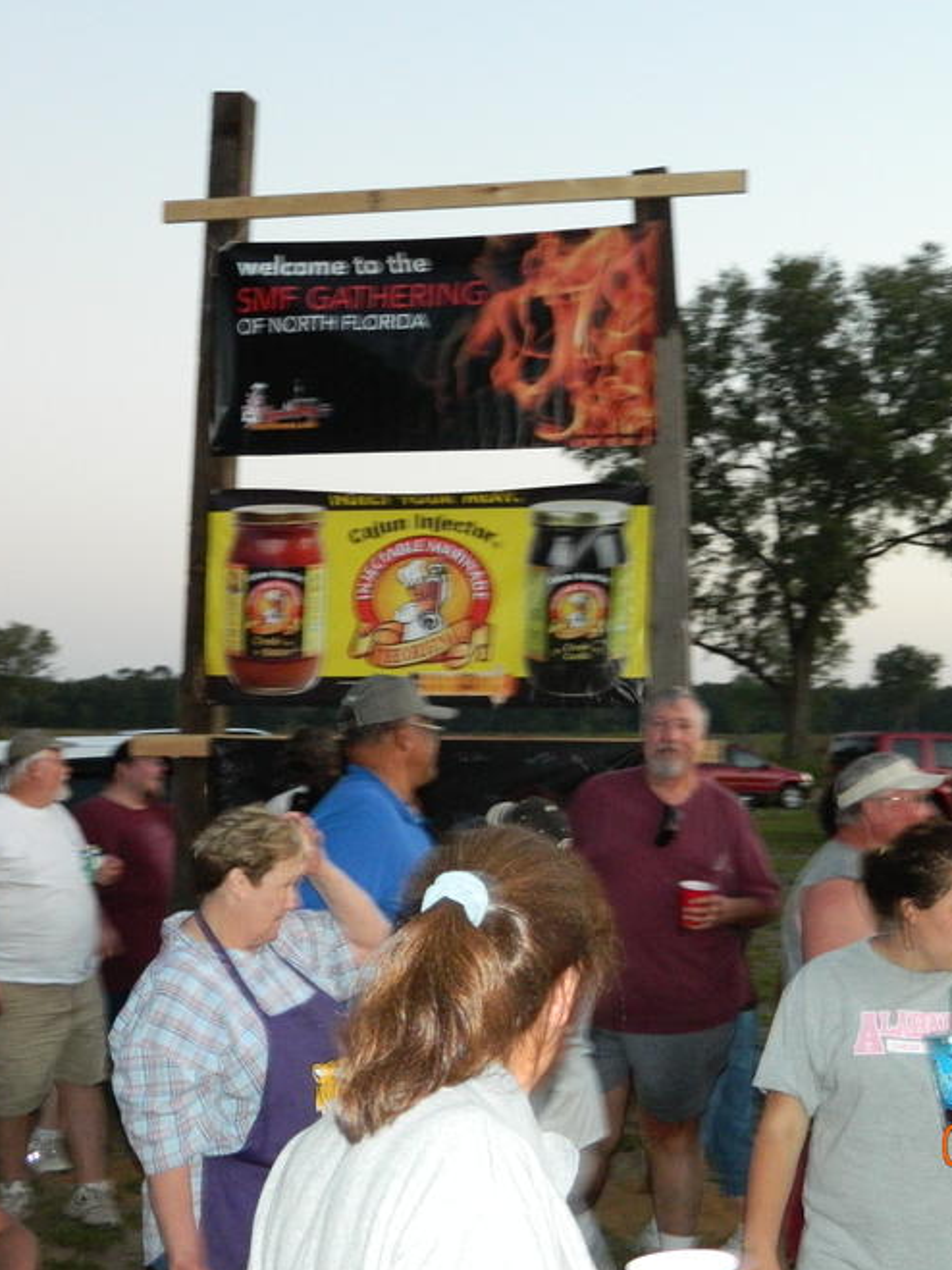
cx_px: 445
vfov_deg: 34.4
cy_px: 631
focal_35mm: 56
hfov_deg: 26.1
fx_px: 2054
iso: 400
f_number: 3.5
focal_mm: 7.3
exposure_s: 1/40
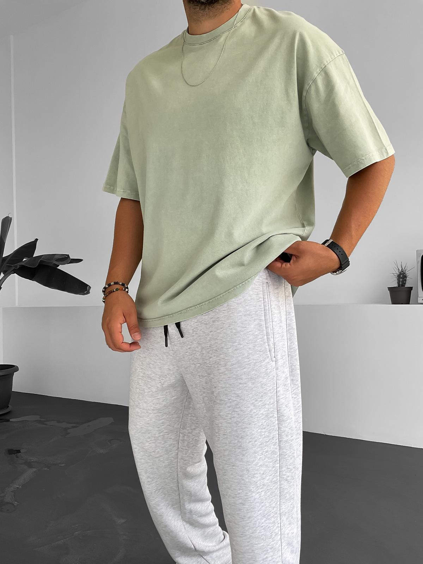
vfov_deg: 61.7
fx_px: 472
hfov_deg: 48.2
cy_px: 282
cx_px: 212
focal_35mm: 29
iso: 20
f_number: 1.8
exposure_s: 1/120
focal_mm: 3
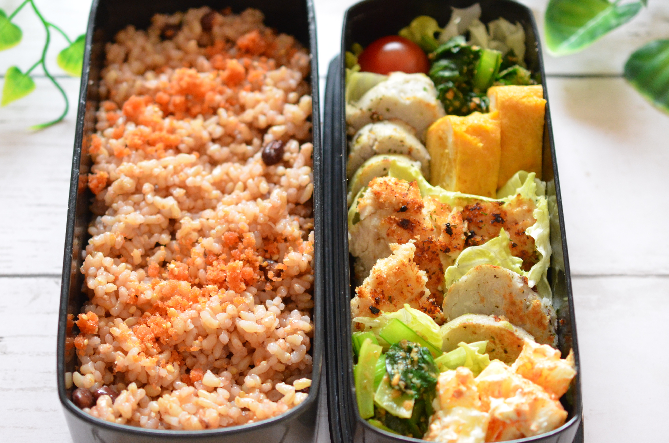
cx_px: 318
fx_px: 1391
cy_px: 223
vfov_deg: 18.1
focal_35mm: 75
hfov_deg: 27.0
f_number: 3
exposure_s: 1/50
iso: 1600
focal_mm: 40
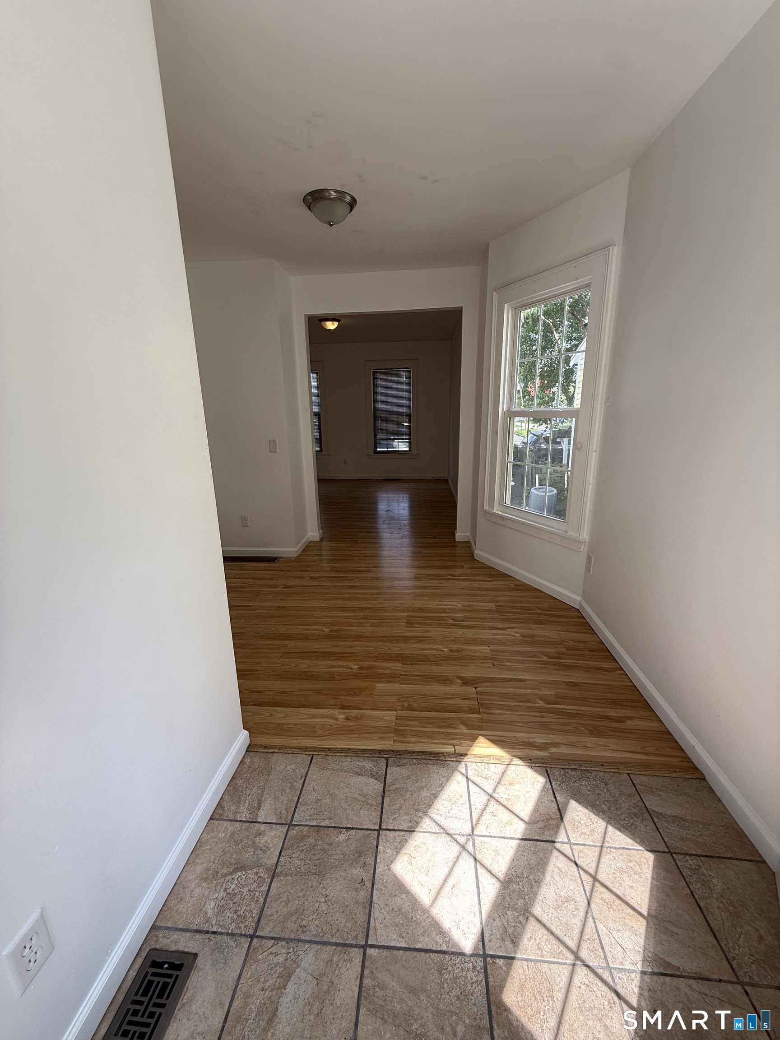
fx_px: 421
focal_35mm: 14
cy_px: 520
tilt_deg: -13.1
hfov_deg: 85.7
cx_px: 390
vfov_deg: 102.1
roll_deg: +1.0
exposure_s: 1/99
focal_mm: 2.22
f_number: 2.2
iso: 50
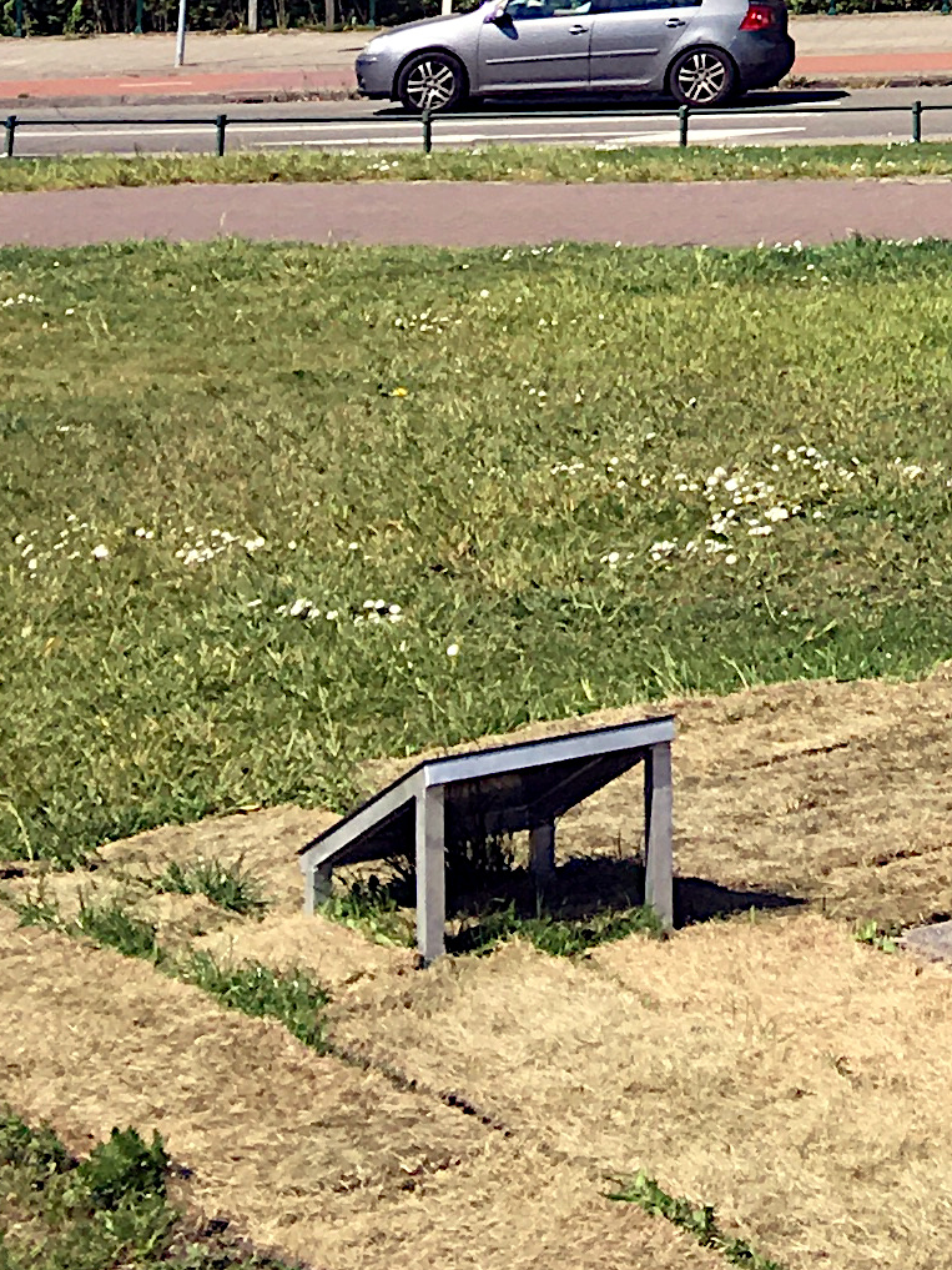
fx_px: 4216
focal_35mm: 115
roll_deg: +1.4
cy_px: -1063
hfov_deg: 11.9
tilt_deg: +9.4
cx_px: 1671
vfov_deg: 14.8
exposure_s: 1/1202
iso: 25
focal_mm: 4.15
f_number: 2.2
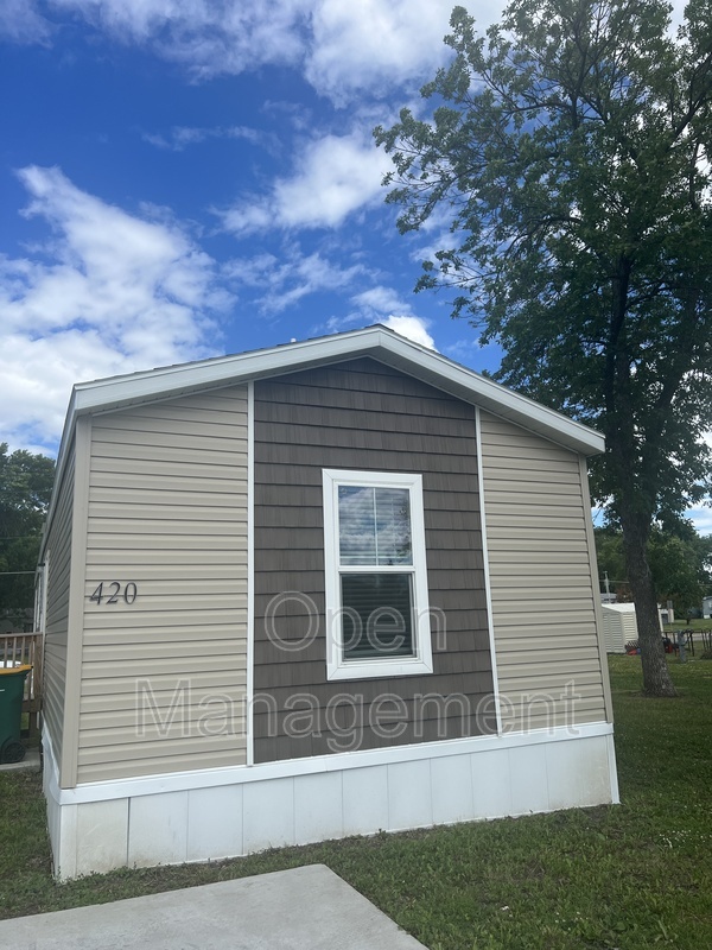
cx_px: 356
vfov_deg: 67.3
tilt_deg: +11.5
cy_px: 475
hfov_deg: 53.1
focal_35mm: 26
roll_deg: +3.0
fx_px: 713
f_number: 1.5
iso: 50
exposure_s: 1/3831
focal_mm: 5.7
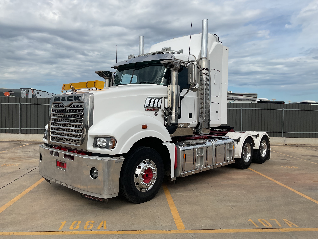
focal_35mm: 29
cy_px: 120
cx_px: 159
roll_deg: -2.2
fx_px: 266
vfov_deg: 48.2
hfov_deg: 61.7
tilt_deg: -2.3
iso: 16
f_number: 1.8
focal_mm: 3
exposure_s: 1/2801
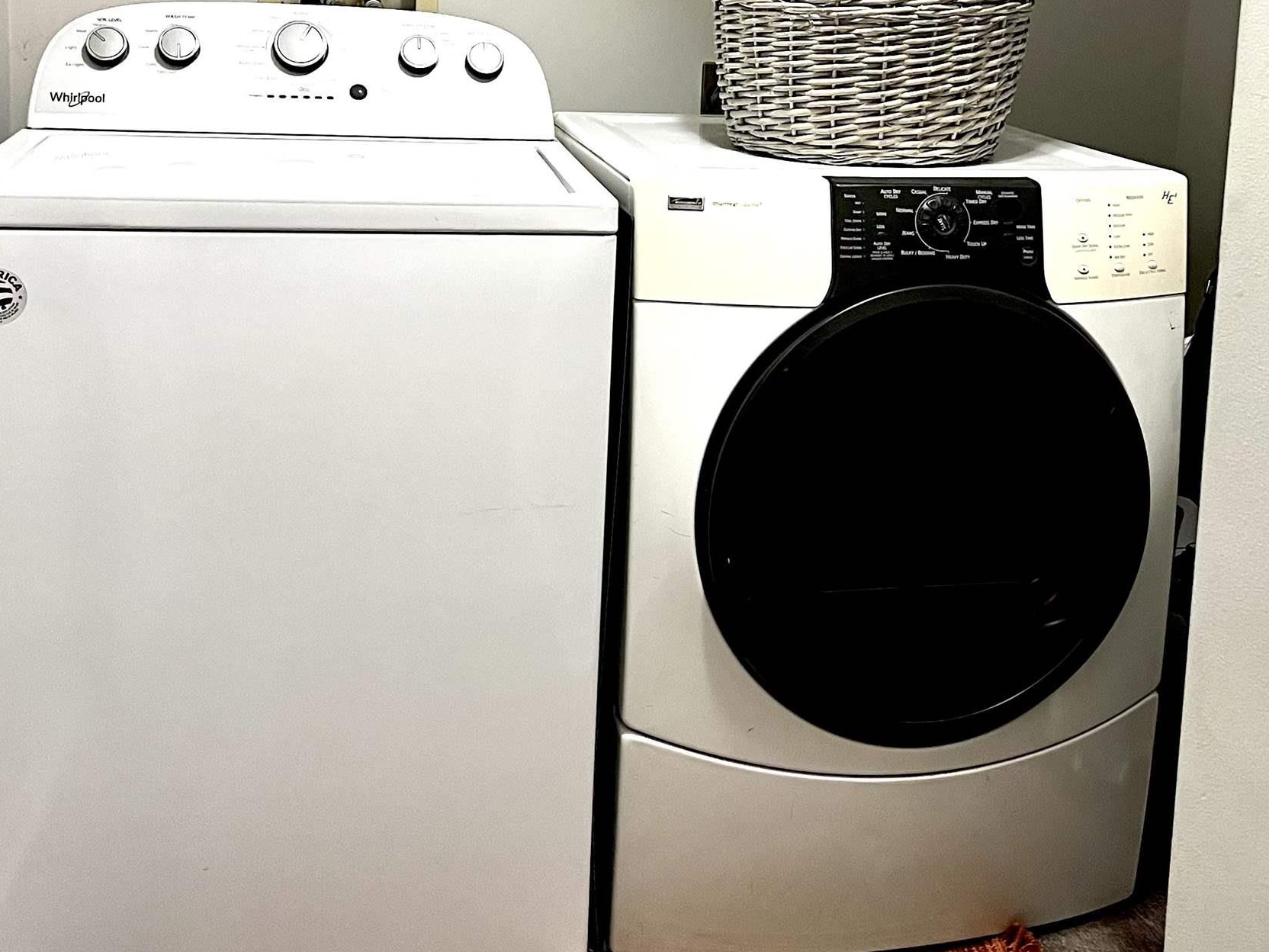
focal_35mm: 48
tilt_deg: -6.9
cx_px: 766
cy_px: 207
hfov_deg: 39.5
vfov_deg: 29.6
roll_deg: -2.2
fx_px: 1760
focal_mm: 5.1
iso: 250
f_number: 1.6
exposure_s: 1/60
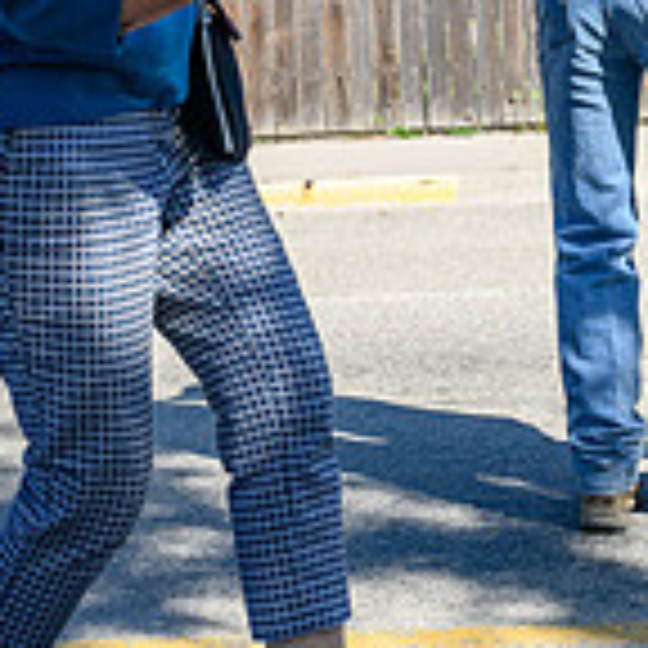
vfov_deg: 16.9
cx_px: 576
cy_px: 40
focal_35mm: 101
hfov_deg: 17.0
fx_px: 2139
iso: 400
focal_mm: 38
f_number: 7.1
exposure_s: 1/500
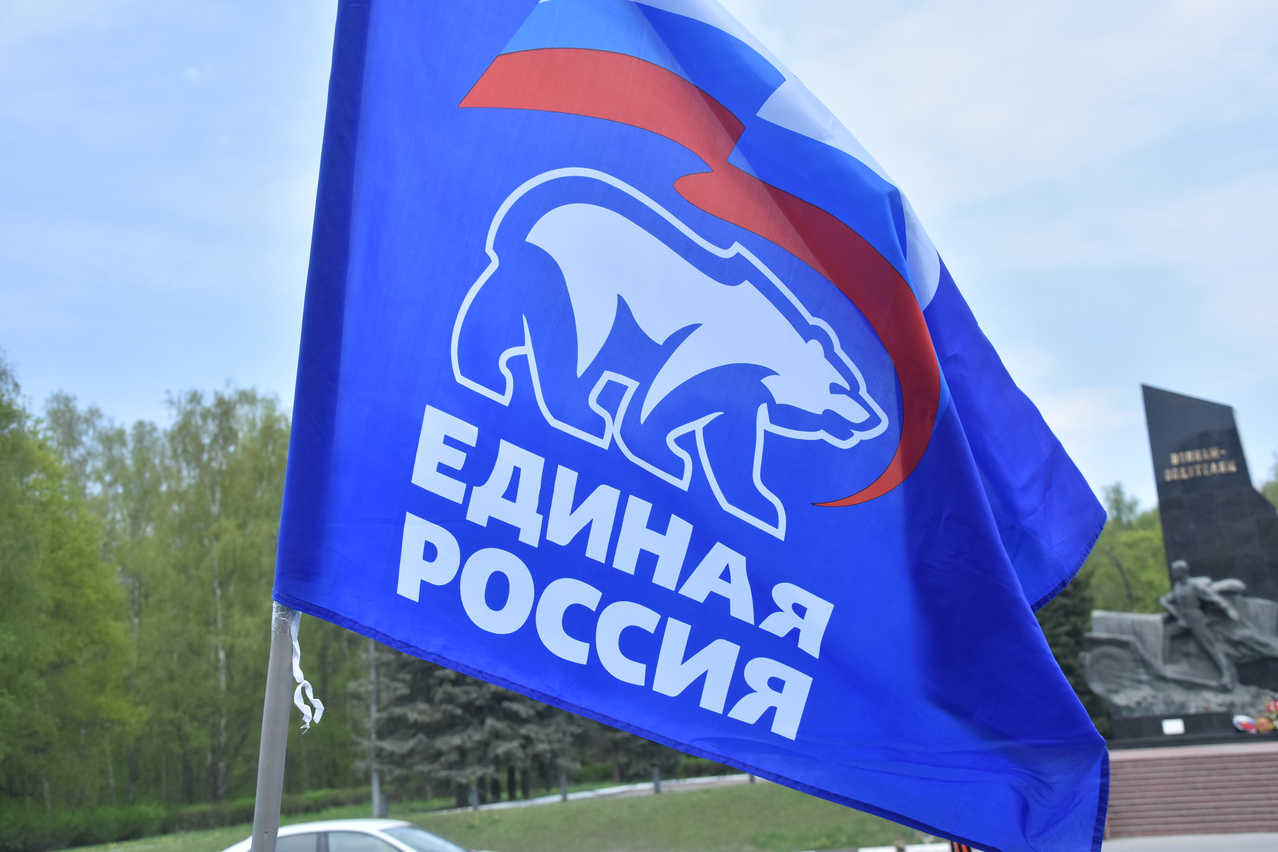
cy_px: 426
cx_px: 653
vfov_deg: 29.2
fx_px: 1633
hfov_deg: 42.7
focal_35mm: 46
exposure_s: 1/1000
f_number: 5.6
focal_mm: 30
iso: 250
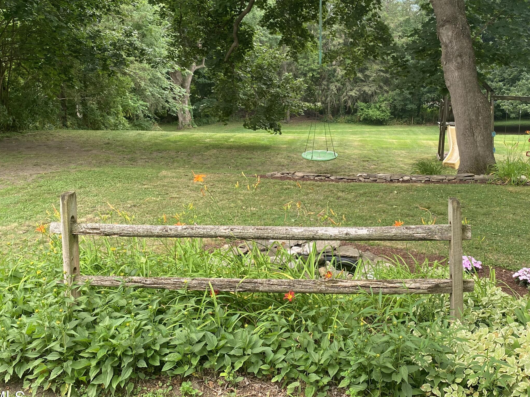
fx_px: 582
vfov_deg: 37.3
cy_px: 134
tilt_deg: -11.2
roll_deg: +0.1
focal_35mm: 38
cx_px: 326
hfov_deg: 48.6
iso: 64
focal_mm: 4.25
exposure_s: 1/122
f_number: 1.8
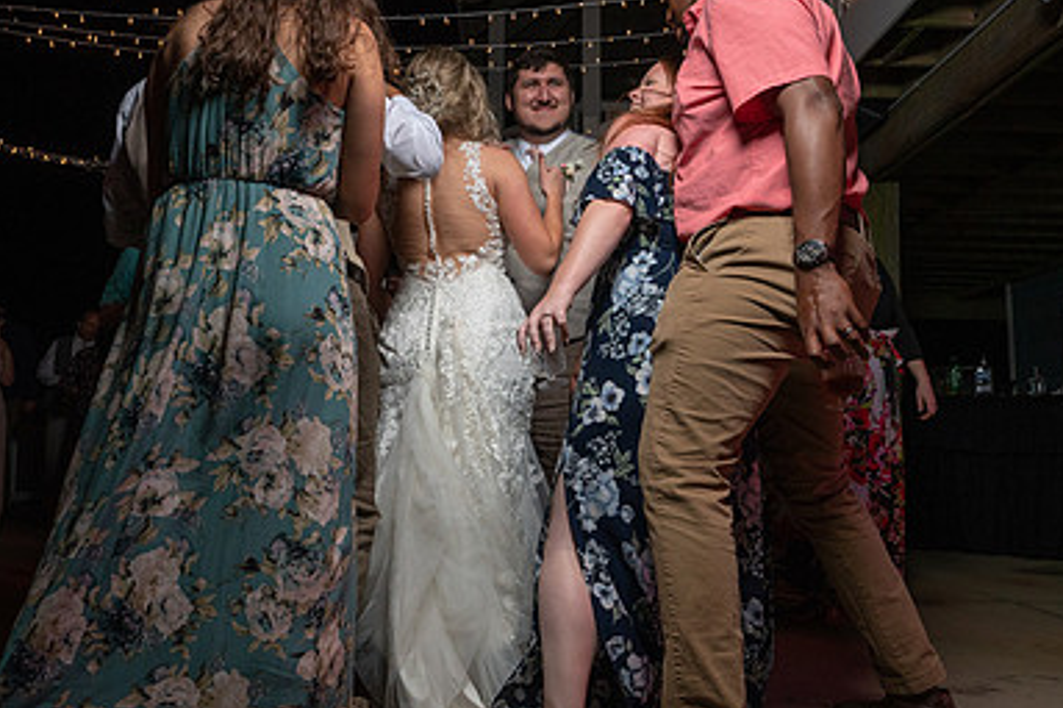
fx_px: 856
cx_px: 438
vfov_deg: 44.9
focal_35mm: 29
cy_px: 358
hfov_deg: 63.2
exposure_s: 1/250
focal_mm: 17
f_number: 5.6
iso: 2000
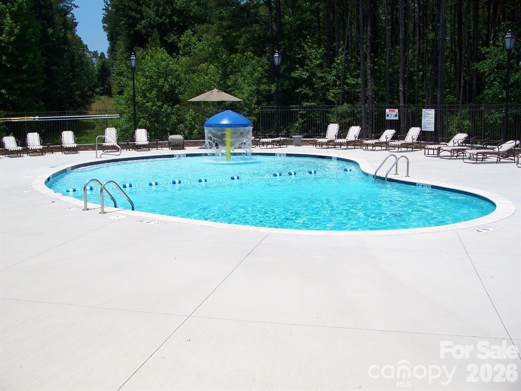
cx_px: 260
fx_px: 557
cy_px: 196
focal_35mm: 37
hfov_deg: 50.1
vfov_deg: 38.7
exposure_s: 1/800
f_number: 4
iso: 64
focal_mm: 7.8
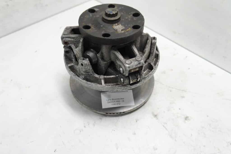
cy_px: 77
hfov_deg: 61.9
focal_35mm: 30
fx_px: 193
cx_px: 116
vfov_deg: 43.6
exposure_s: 1/60
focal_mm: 20
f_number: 3.5
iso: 250
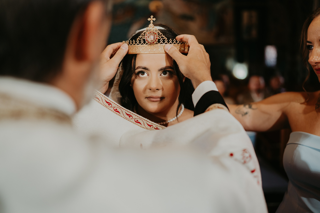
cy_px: 106
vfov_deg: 37.9
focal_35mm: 35
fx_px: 311
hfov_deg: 54.4
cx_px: 160
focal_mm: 35
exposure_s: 1/400
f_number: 1.6
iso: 640
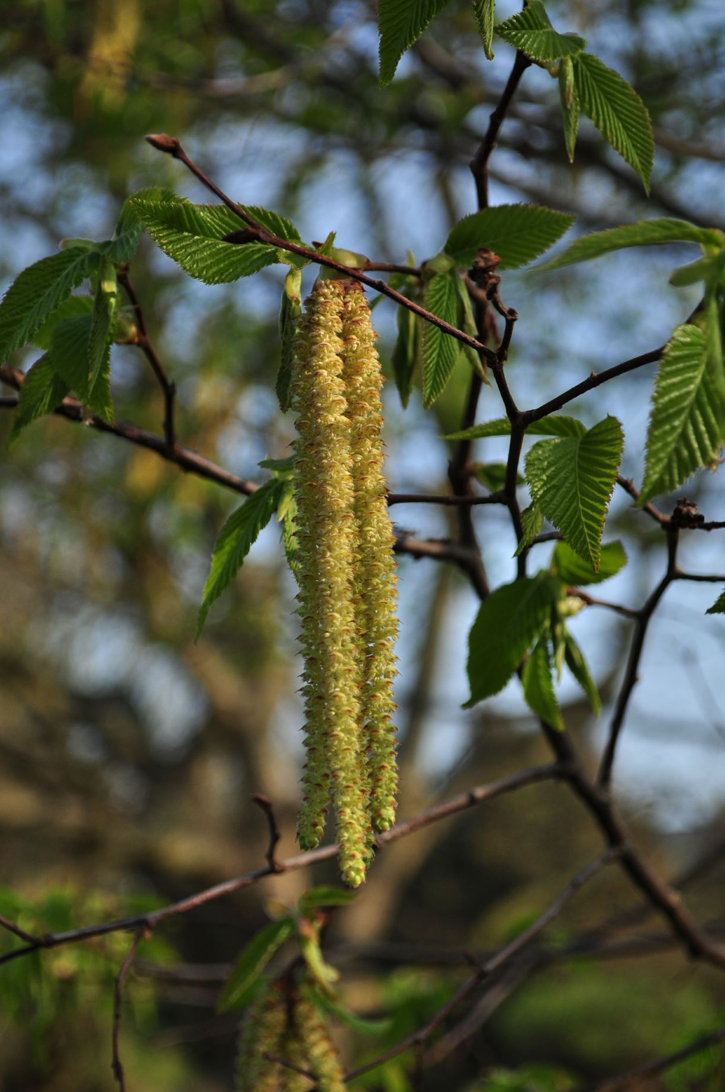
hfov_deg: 17.9
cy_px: 554
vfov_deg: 26.7
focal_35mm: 76
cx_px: 338
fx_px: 2302
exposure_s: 1/800
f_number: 5.3
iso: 200
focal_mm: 44
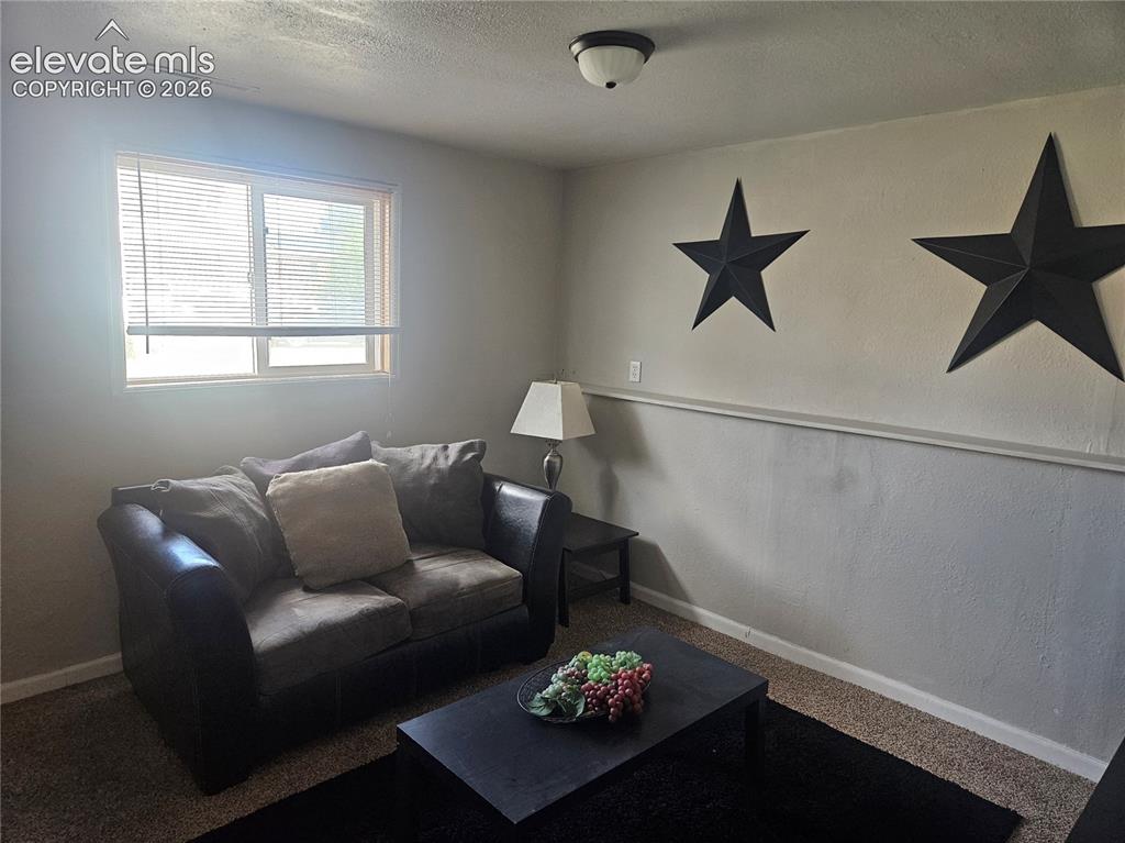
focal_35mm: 23
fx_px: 747
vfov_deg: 58.8
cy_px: 422
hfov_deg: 74.0
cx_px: 562
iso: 400
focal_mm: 5.4
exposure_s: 1/120
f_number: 1.8
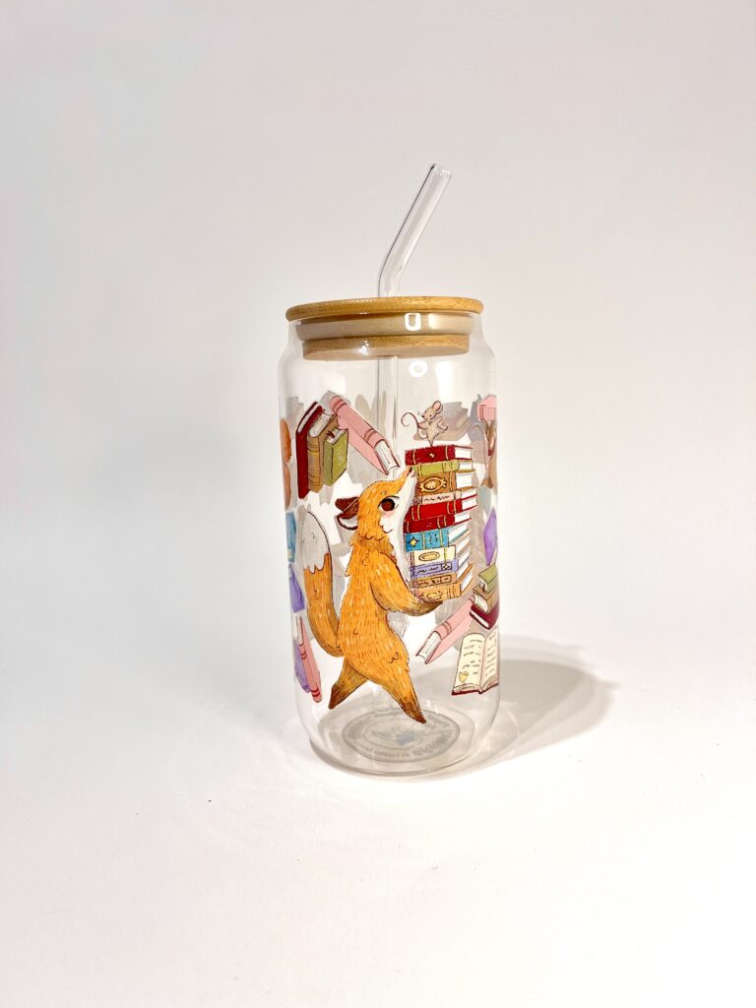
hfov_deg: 53.1
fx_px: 757
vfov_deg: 67.3
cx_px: 378
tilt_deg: -8.4
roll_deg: +1.9
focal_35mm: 26
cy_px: 504
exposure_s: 1/100
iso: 80
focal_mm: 5.1
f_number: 1.6
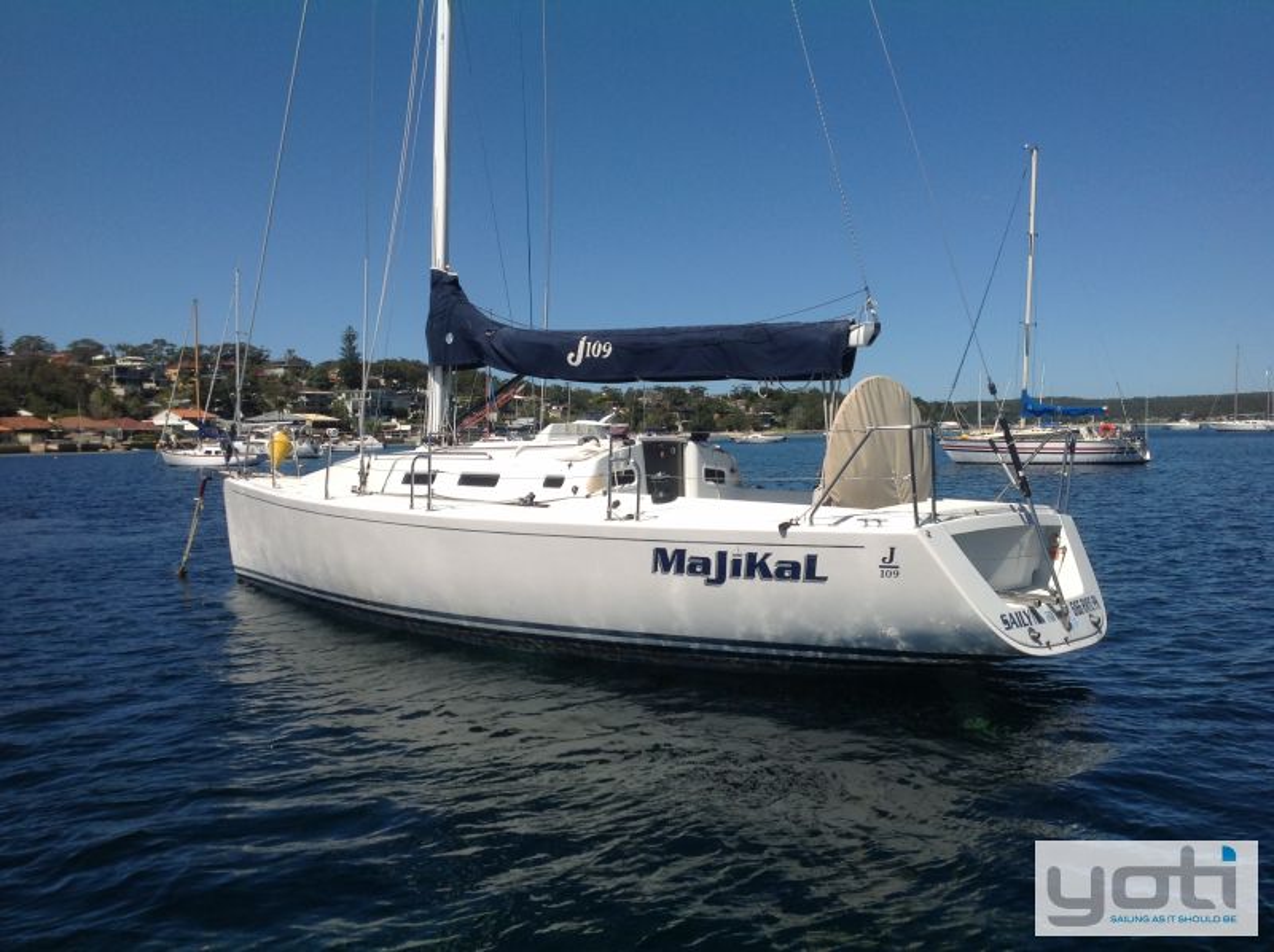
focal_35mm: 35
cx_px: 637
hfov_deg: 52.7
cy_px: 476
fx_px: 1287
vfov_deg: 40.6
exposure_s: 1/3030
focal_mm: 4.28
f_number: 2.4
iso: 64
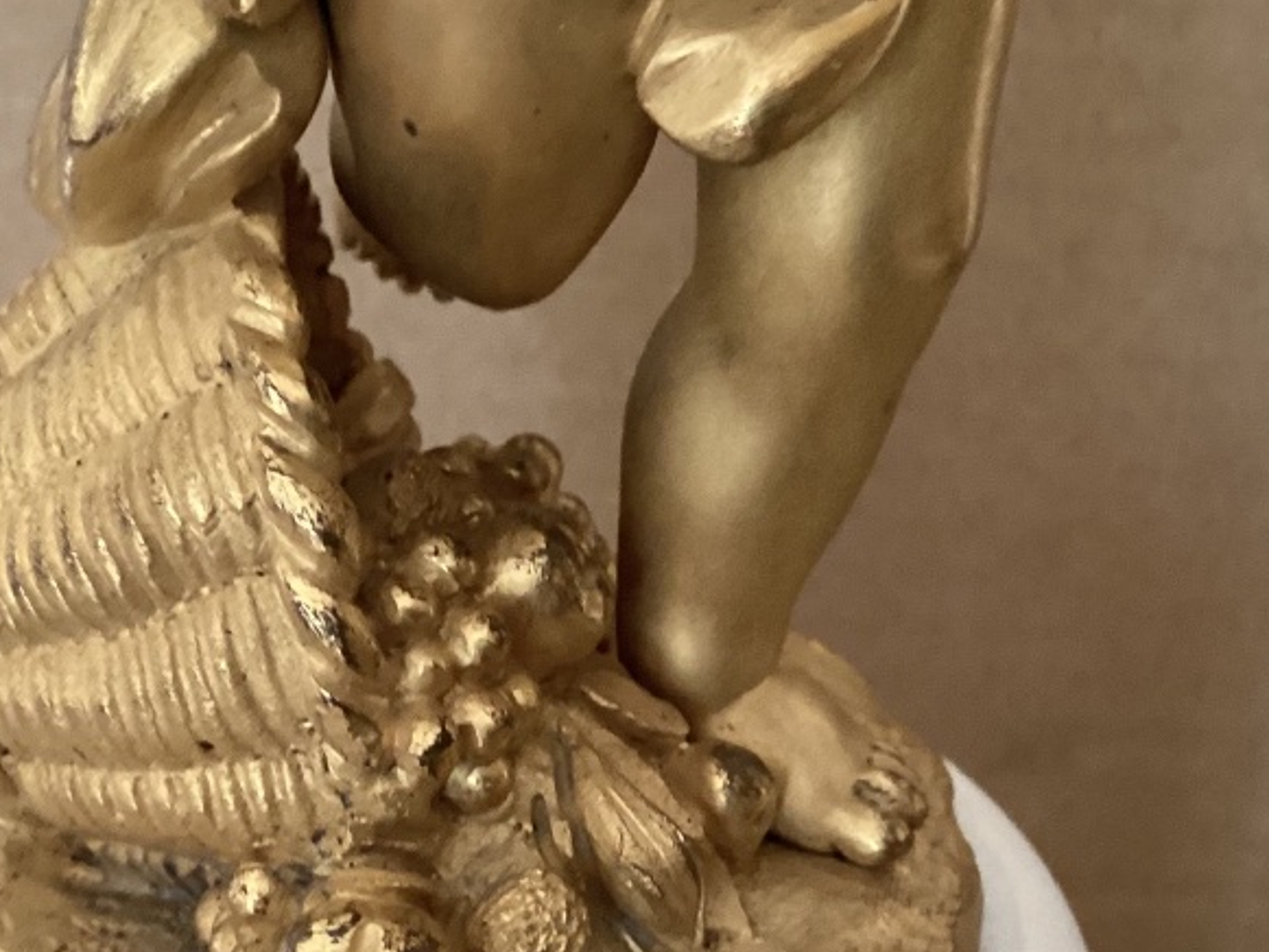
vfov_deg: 22.8
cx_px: 577
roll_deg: -3.9
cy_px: 631
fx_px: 2347
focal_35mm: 64
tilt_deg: -32.1
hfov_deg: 30.2
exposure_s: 1/33
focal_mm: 3.3
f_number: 2.4
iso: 400
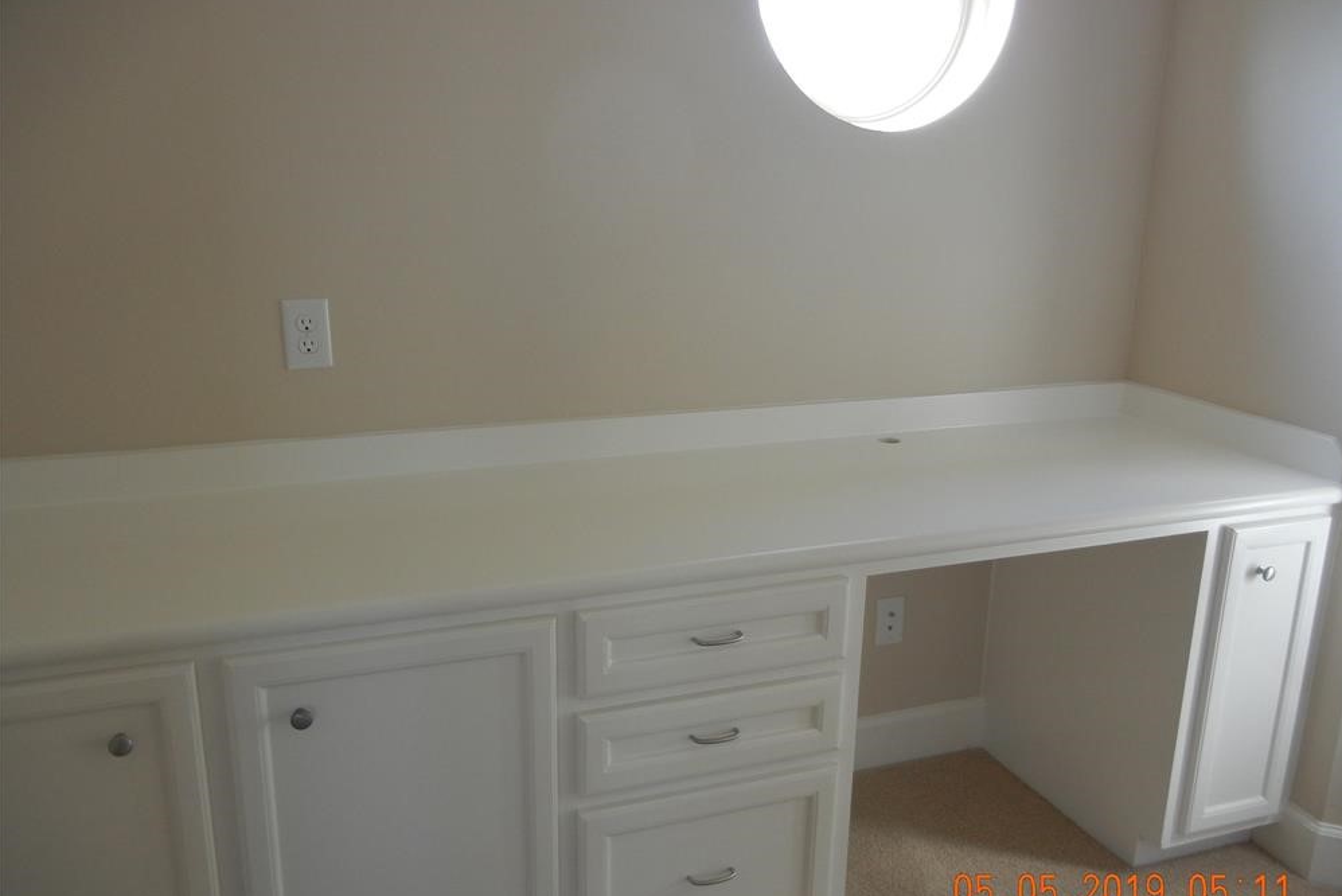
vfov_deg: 41.1
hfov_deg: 58.7
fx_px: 1193
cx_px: 687
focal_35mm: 32
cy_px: 482
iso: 160
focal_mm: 5.4
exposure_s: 1/71
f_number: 3.5
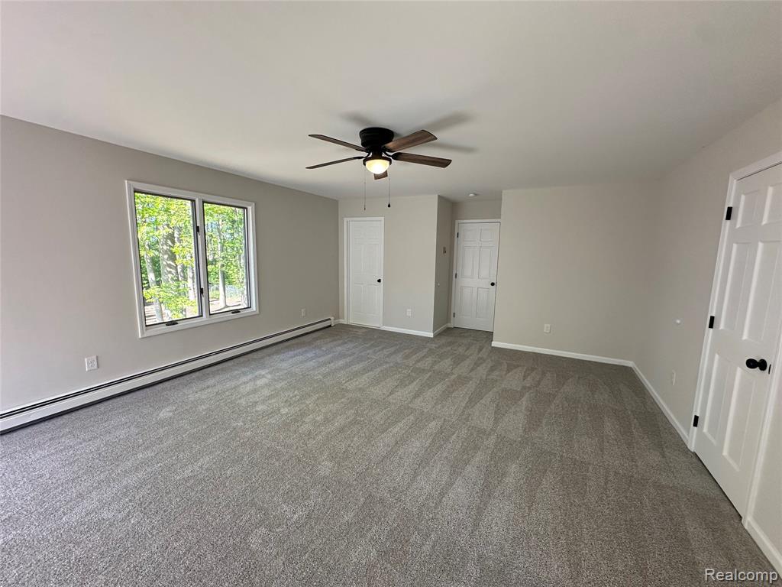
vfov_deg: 85.7
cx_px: 391
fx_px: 316
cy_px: 294
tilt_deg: -7.1
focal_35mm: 14
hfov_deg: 102.1
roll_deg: -1.0
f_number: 2.2
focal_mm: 2.22
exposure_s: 1/120
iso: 160
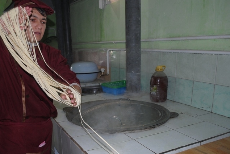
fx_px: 217
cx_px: 92
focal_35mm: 34
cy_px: 93
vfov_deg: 38.8
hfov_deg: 55.3
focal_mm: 18
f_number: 3.5
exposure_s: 1/60
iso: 200
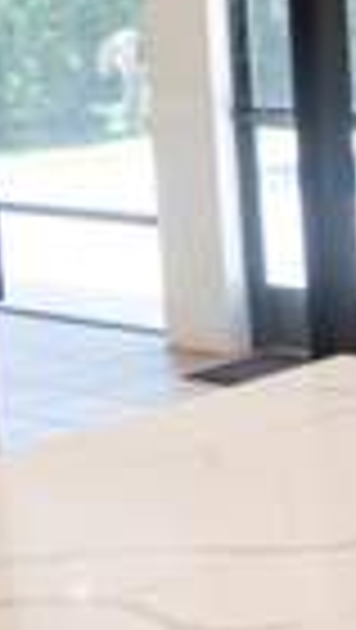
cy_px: 72
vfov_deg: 21.5
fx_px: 1624
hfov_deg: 10.1
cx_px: 987
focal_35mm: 97
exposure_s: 1/10
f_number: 4.5
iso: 100
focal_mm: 18
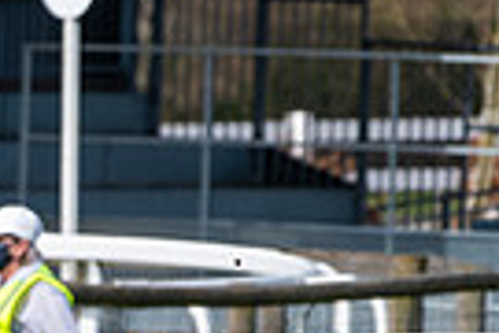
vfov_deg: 0.7
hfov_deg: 1.0
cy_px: 453
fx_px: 27637
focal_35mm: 1994
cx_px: -554
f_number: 7.1
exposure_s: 1/1600
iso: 500
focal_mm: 310
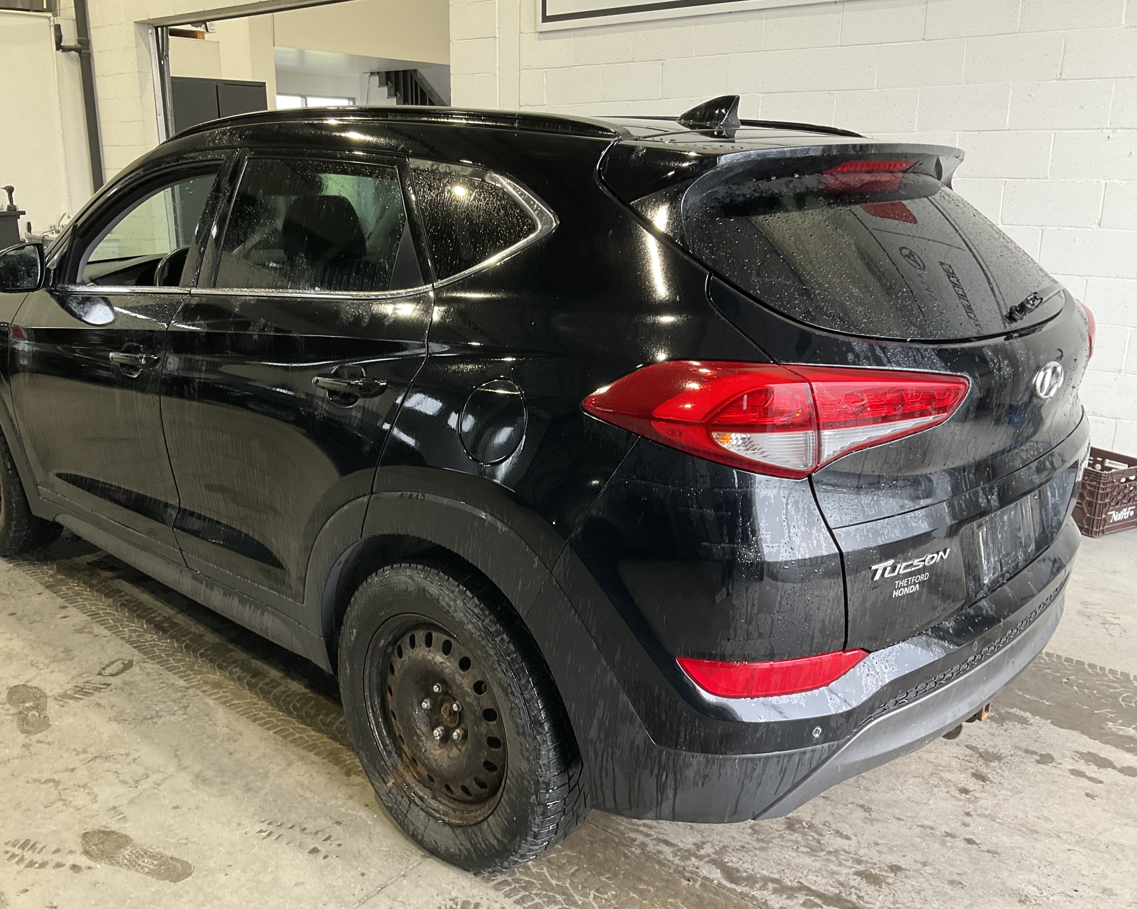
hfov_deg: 57.1
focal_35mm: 31
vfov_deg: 47.1
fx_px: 1043
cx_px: 521
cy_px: 463
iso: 100
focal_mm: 3
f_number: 1.8
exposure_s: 1/60
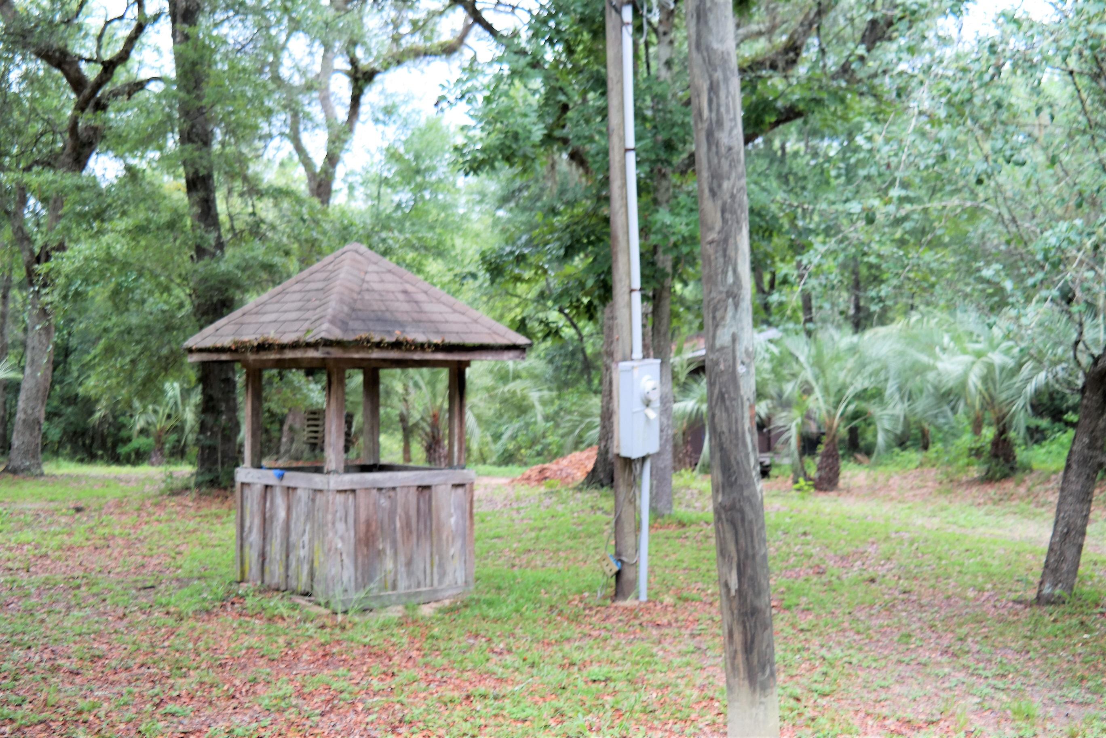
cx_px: 553
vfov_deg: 30.5
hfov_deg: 44.5
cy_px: 369
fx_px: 1352
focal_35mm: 44
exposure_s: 1/80
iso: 200
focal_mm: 29
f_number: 4.5
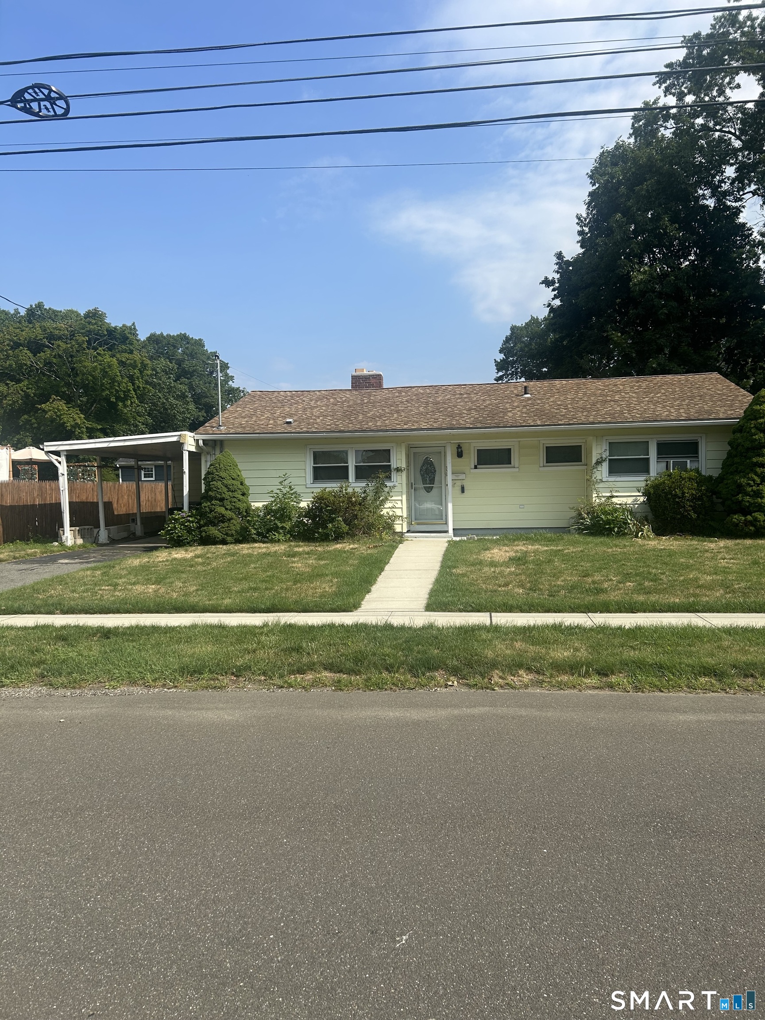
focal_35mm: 26
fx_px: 766
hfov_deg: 53.1
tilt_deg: -1.8
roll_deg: -0.8
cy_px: 510
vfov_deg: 67.3
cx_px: 382
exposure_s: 1/3831
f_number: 1.5
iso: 50
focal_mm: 5.7
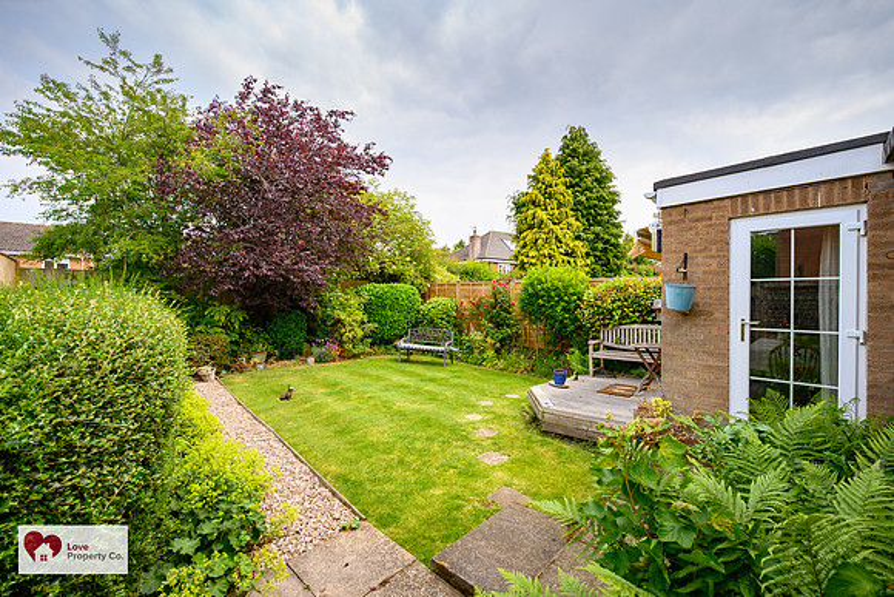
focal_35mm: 16
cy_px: 298
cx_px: 447
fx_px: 385
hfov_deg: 98.5
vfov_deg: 75.5
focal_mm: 15.5
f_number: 7.1
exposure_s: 1/125
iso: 100
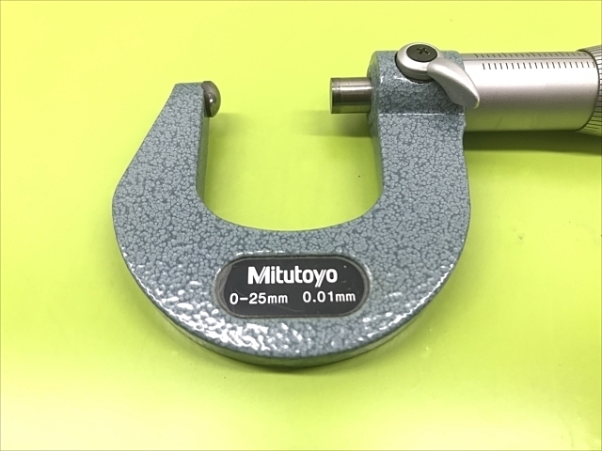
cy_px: 226
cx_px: 301
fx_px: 487
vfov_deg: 49.7
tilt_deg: -60.0
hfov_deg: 63.4
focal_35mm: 28
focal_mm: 3.99
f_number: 1.8
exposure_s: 1/100
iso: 32
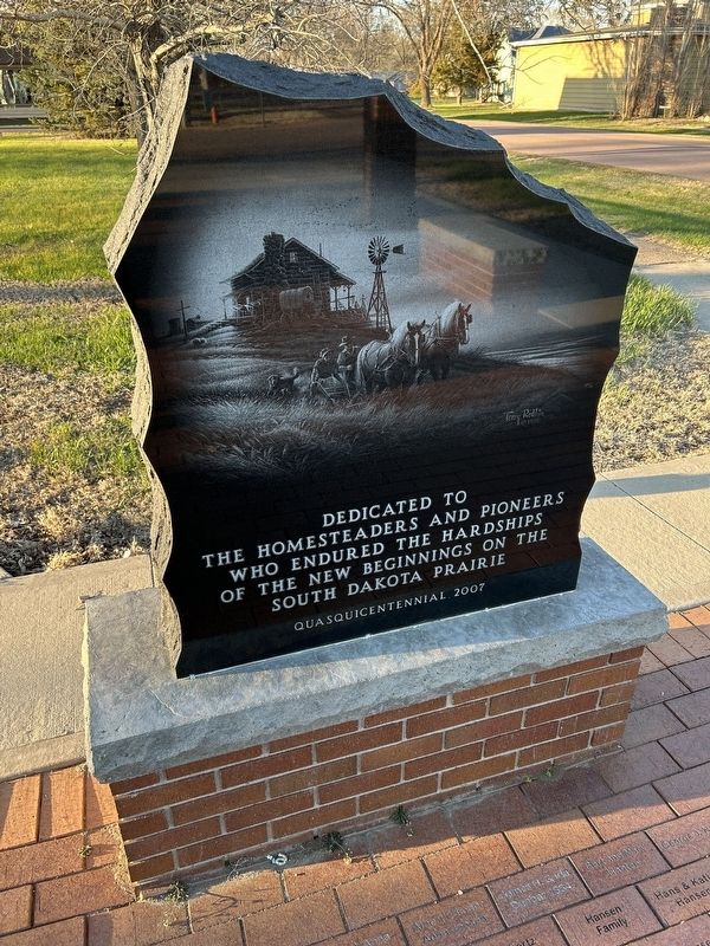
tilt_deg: -29.9
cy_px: 473
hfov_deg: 53.1
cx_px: 355
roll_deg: -0.1
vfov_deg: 67.3
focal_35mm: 26
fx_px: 711
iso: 40
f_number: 1.5
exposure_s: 1/193
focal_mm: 5.7
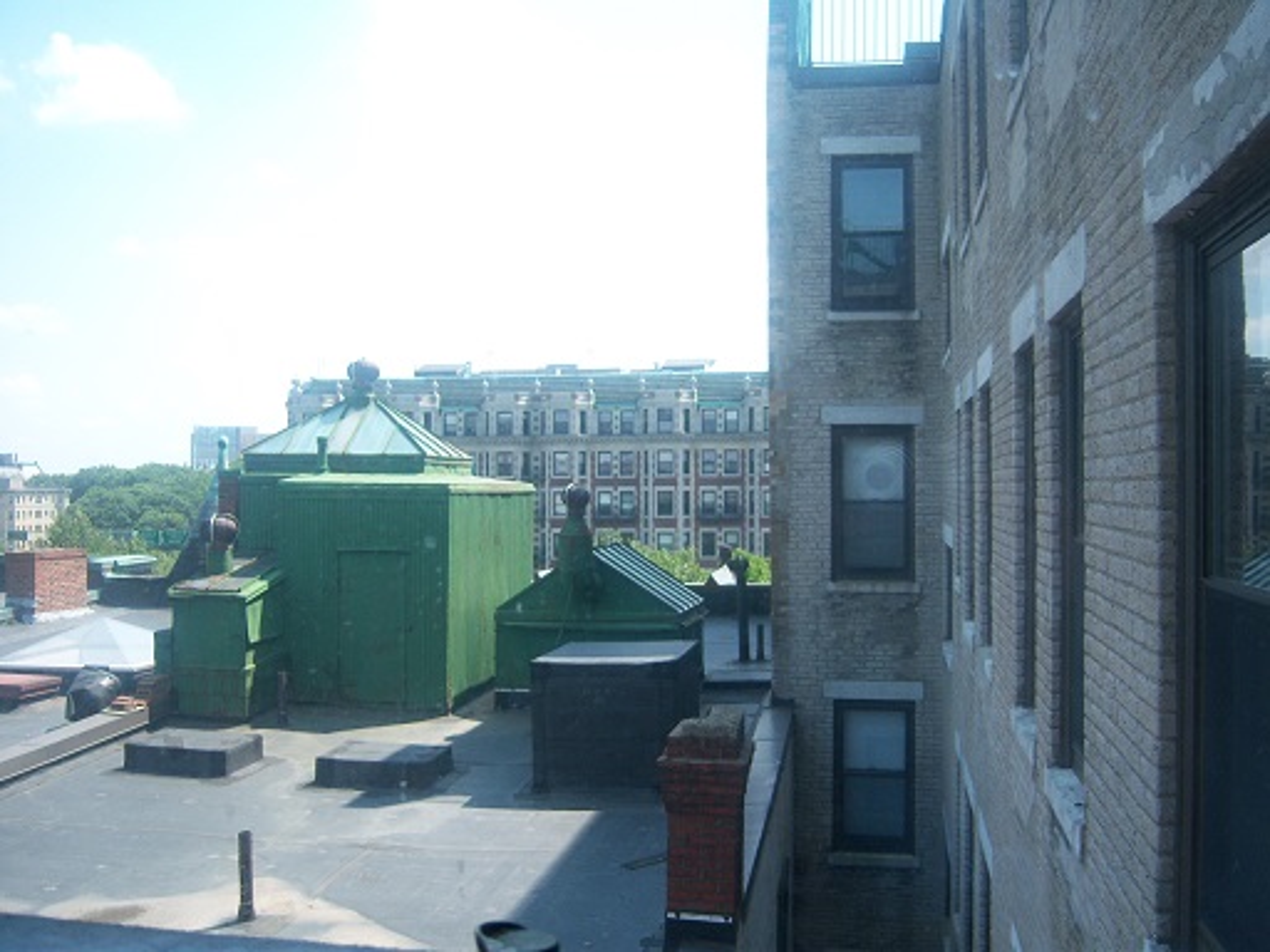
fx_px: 1321
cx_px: 635
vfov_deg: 39.7
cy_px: 476
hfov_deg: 51.4
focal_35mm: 36
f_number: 2.8
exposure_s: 1/400
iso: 80
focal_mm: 7.5
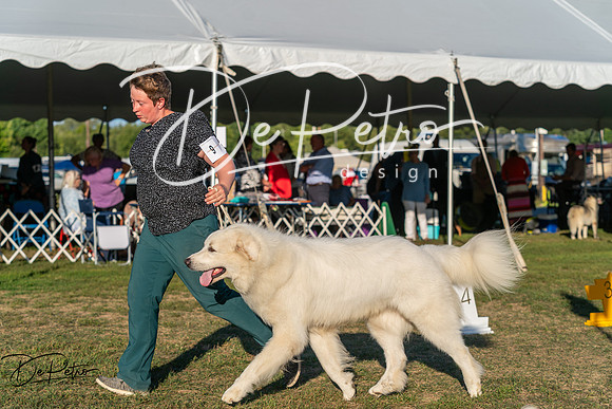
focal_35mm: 77
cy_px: 204
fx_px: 1309
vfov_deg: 17.7
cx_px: 306
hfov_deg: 26.3
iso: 100
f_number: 4.5
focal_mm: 77
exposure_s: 1/1250
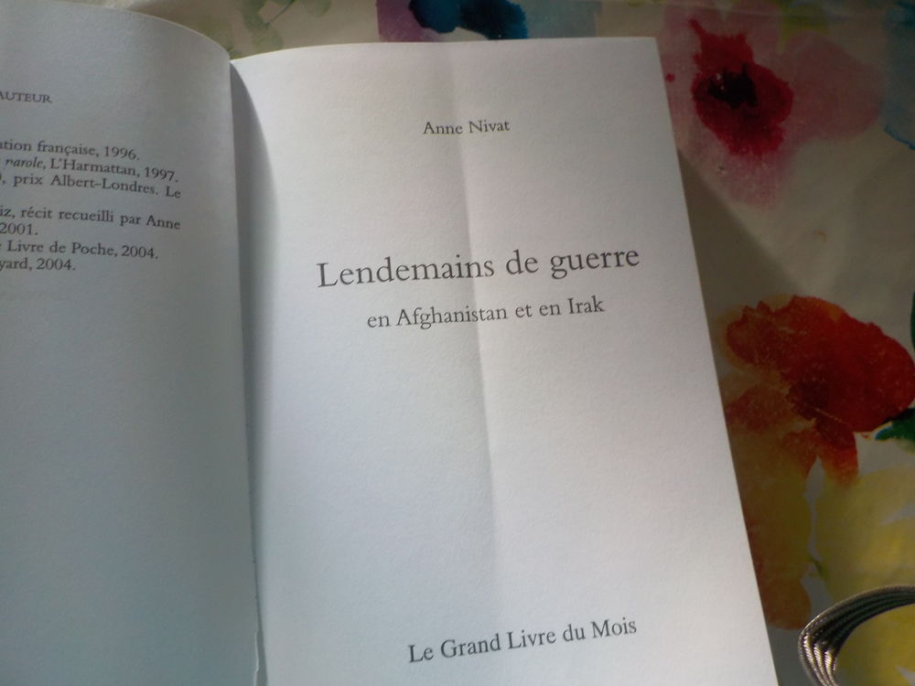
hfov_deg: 60.0
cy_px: 343
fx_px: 793
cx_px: 458
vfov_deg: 46.8
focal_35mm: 30
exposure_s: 1/30
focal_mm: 4.1
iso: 220
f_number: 3.3
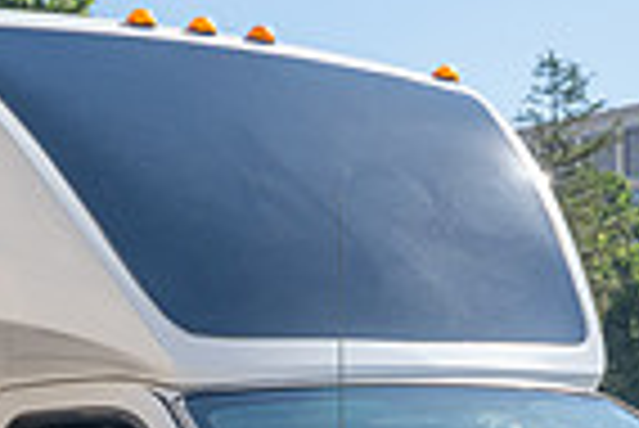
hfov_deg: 17.6
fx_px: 2043
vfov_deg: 11.4
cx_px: 121
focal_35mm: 115
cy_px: 679
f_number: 11
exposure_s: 1/125
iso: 200
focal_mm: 24
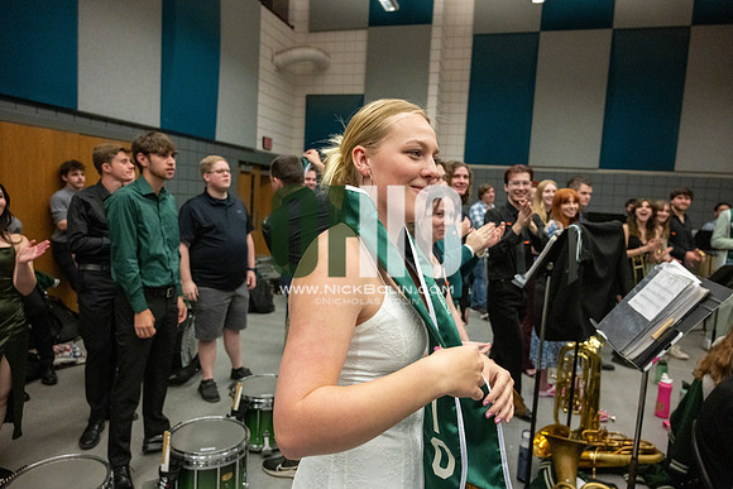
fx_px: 489
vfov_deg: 53.2
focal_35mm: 24
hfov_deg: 73.7
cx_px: 366
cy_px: 244
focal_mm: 24
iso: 10000
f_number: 4
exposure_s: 1/500
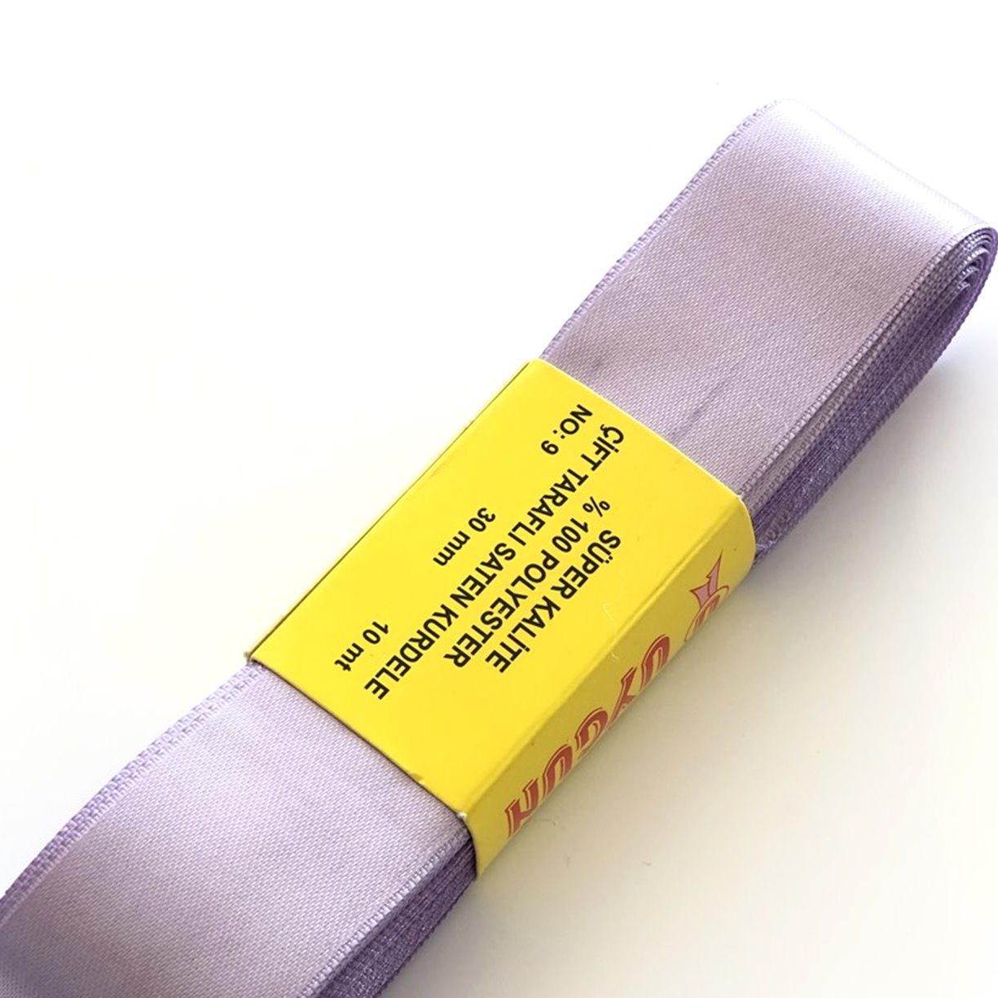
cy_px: 622
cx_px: 505
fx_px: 2414
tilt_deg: -60.3
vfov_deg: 23.3
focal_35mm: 74
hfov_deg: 23.4
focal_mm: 6.6
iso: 20
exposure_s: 1/40
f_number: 2.8
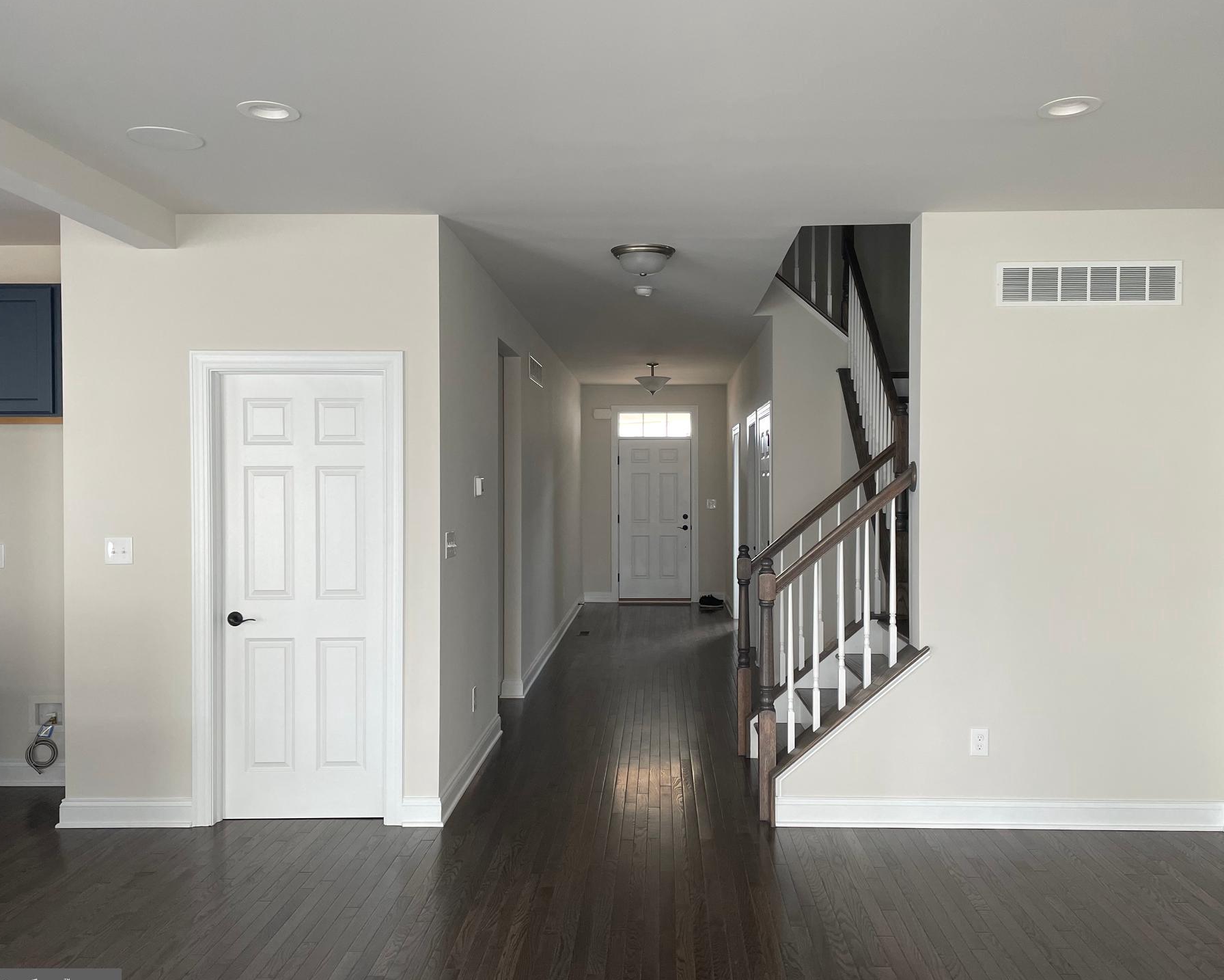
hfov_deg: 60.4
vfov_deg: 50.0
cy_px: 500
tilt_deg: -0.9
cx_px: 650
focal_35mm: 29
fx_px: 1051
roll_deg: -0.3
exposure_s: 1/121
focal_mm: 4.2
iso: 125
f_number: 1.6
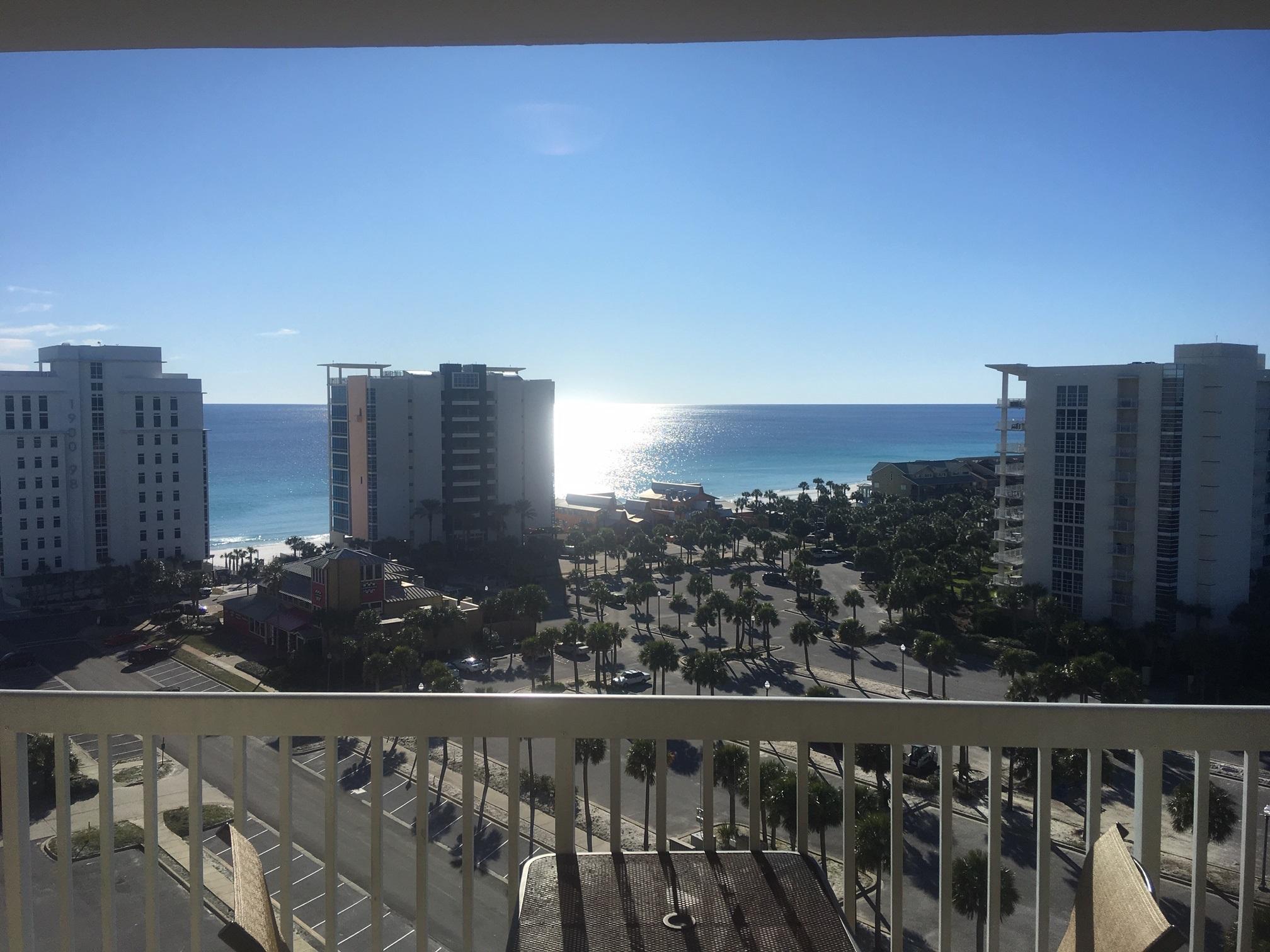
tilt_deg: -3.5
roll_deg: +0.5
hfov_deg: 61.7
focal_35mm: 29
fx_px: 1064
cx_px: 635
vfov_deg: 48.2
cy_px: 476
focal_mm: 4.15
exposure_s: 1/1099
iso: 25
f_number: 2.2
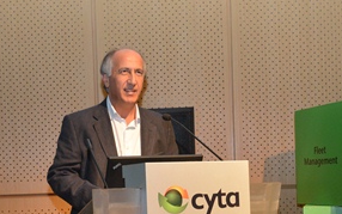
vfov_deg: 17.5
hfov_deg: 28.1
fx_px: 681
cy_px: 207
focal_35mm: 73
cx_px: 130
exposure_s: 1/125
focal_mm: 32
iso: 2500
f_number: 9
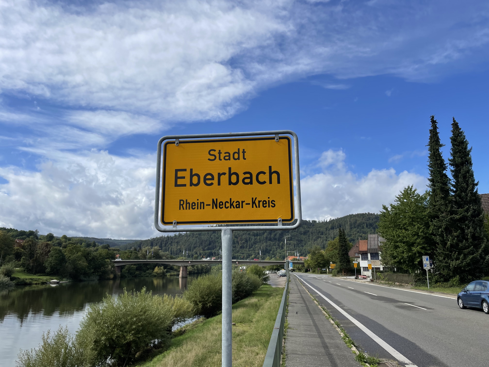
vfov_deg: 53.1
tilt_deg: +11.7
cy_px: 184
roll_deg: +0.1
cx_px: 244
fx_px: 367
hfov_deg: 67.3
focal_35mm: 26
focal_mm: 4.2
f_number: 1.6
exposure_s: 1/4651
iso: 32
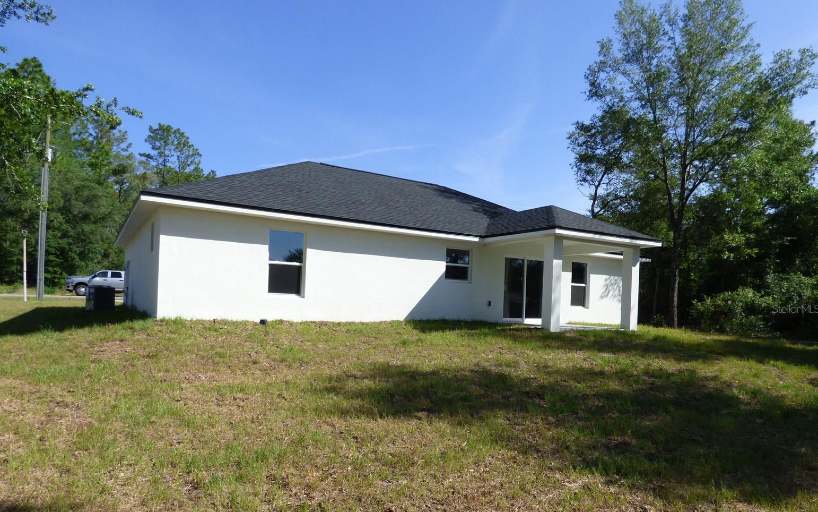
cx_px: 398
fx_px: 490
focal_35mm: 22
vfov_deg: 54.6
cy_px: 309
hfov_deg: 79.6
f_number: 2.8
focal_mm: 3.58
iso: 100
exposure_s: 1/1600
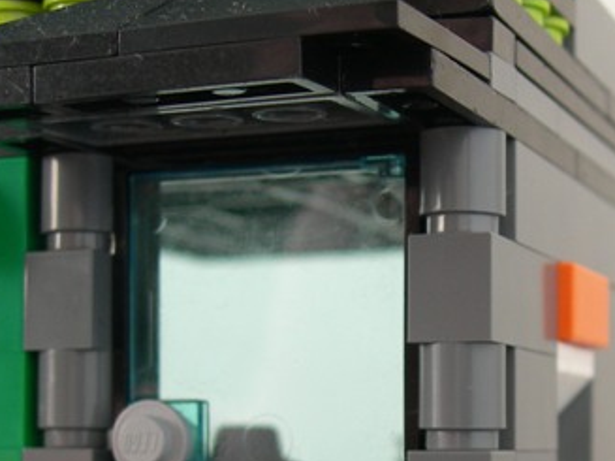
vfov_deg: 15.5
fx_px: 1652
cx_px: 427
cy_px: 495
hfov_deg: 21.0
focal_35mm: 93
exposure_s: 1/15.2
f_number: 2.8
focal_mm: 7.8
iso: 50
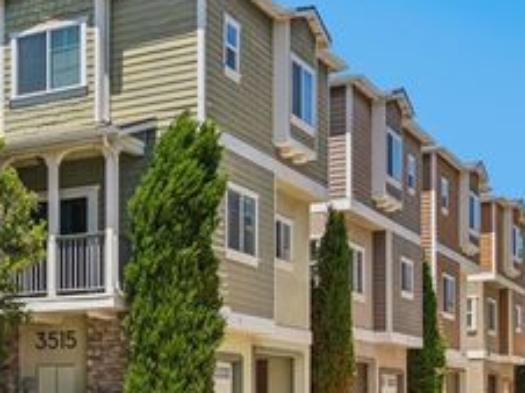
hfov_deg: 27.7
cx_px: -2
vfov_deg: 22.2
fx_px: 1000
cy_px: 241
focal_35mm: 66
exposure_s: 1/320
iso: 100
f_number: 8
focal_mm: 31
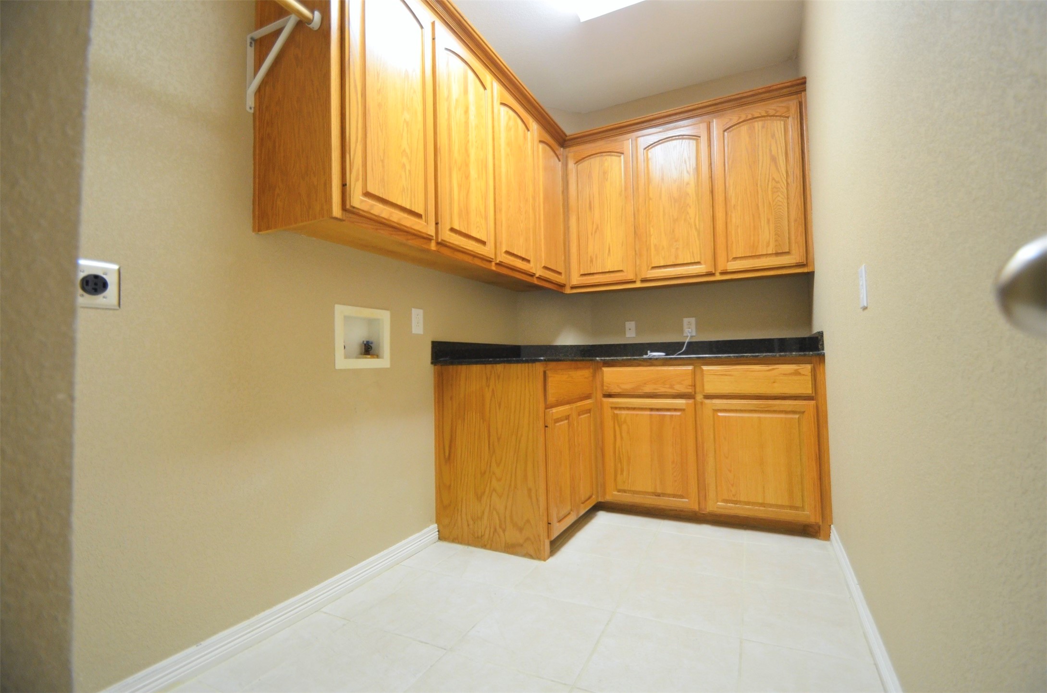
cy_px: 346
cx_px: 524
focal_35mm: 15
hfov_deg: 100.5
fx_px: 435
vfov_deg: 77.1
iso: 800
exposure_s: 1/60
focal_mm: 10
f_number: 4
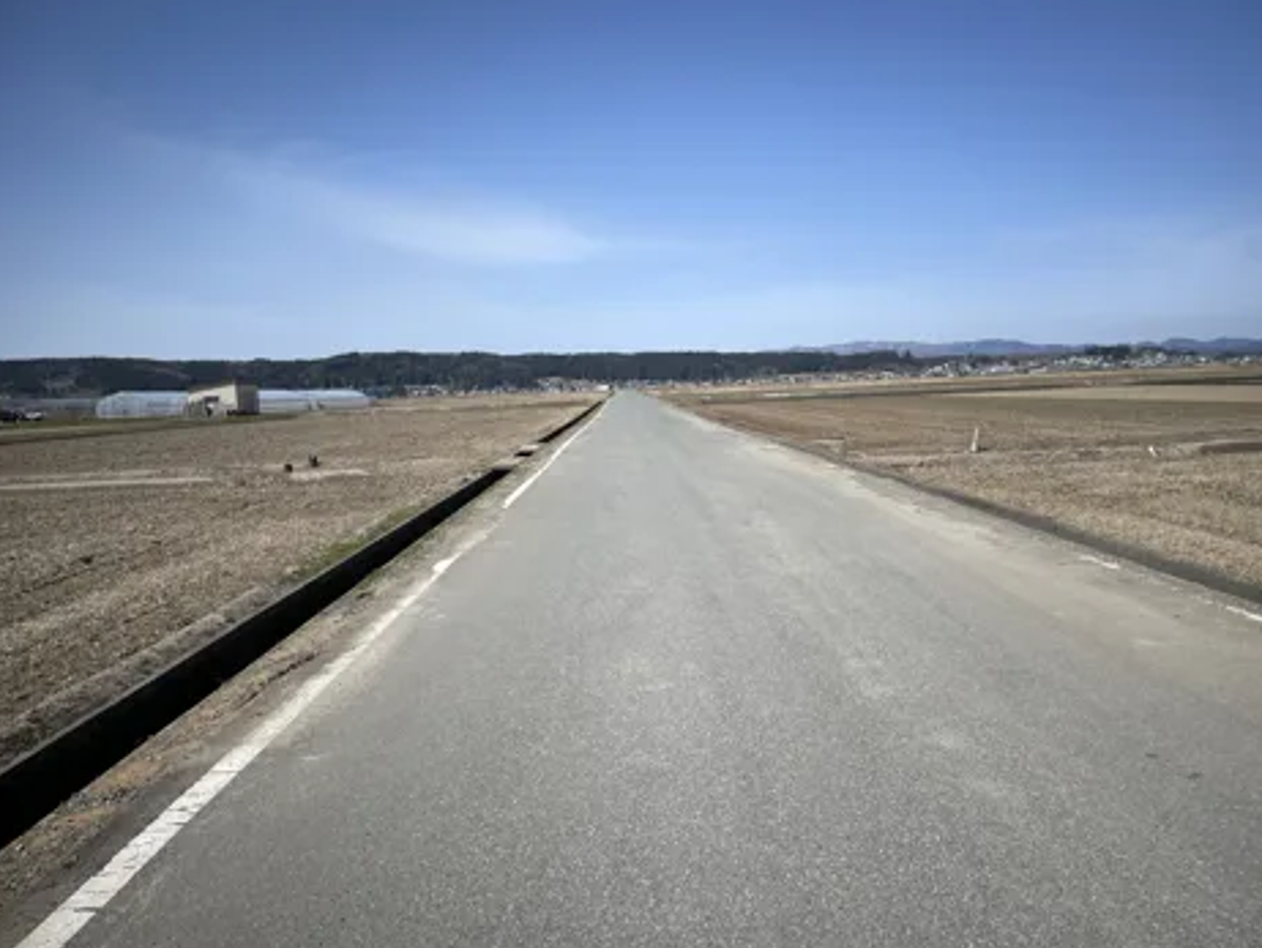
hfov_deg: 65.3
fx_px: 985
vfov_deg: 51.4
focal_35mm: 27
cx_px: 636
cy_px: 475
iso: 32
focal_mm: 4.2
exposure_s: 1/4831
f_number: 1.6
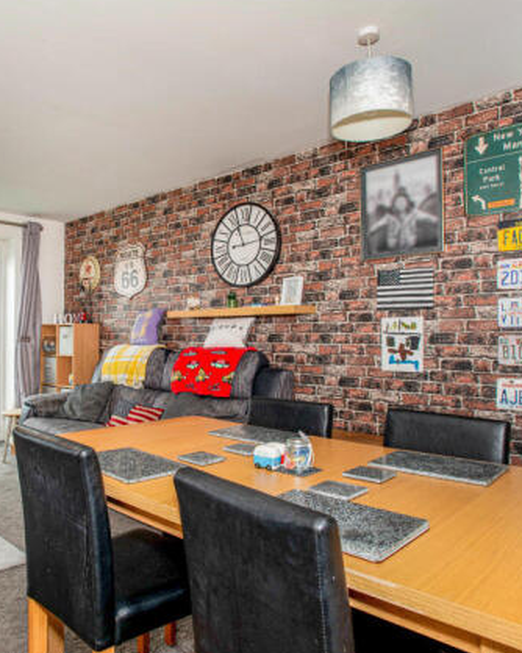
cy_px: 330
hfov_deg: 55.0
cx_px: 154
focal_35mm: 25
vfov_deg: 68.1
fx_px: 483
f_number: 8
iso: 400
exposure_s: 1/20
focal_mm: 17
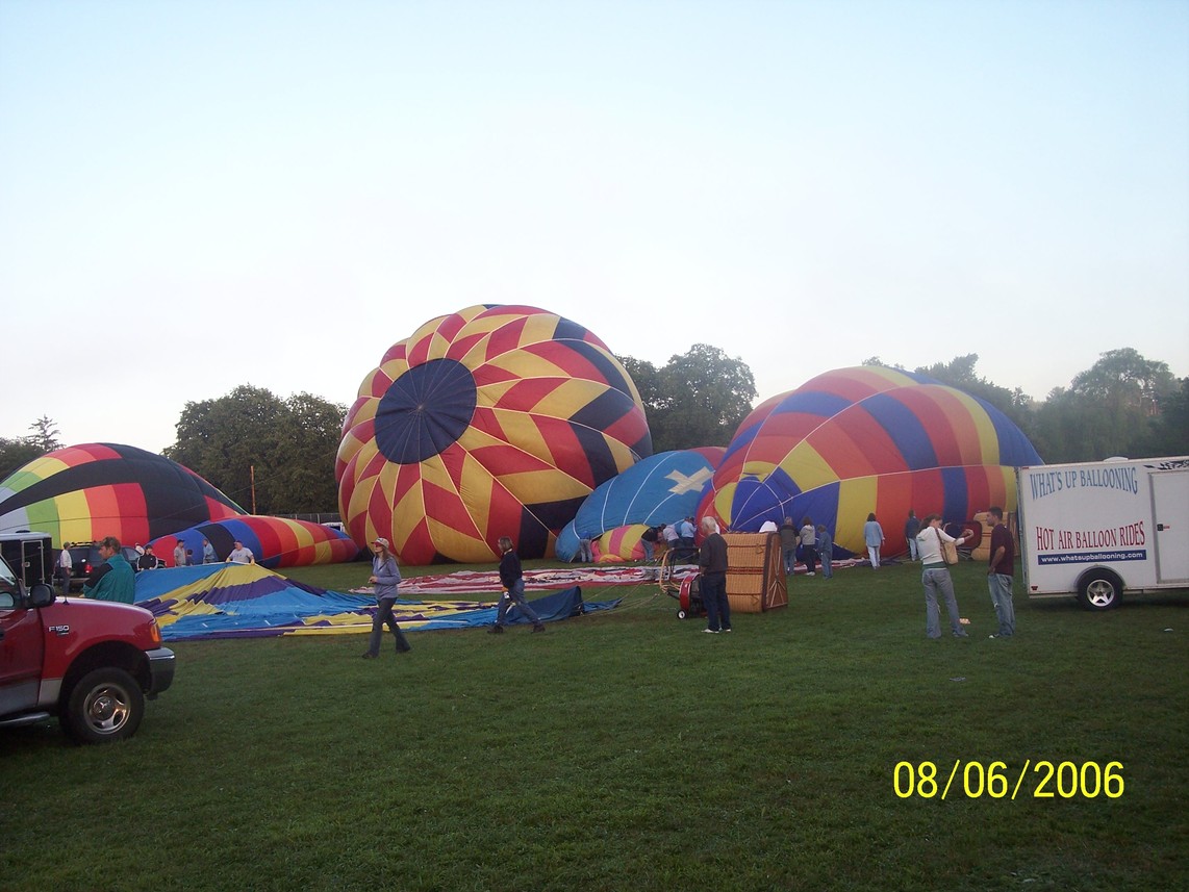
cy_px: 446
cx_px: 594
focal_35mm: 39
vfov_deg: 36.8
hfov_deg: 47.9
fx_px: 1340
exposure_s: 1/90
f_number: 3.4
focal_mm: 8
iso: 100
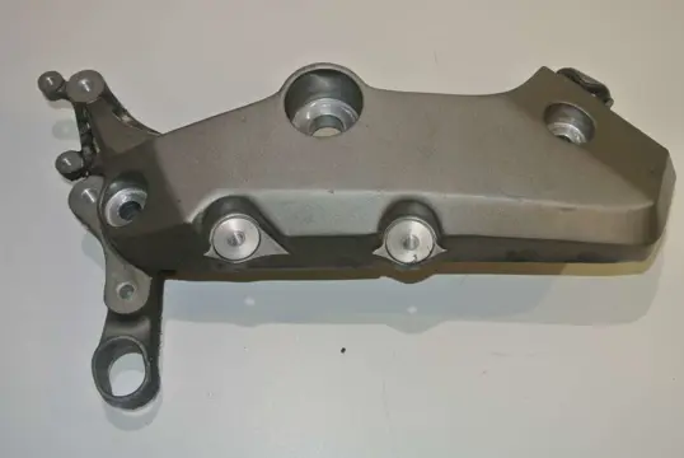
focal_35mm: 44
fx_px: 837
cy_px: 229
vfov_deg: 30.6
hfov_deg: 44.5
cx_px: 342
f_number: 4.2
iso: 200
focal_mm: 16.3
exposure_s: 1/60
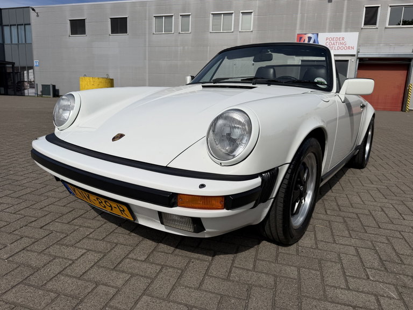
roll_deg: -3.0
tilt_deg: -10.0
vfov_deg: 56.8
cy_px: 155
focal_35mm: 24
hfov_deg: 71.6
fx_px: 286
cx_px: 206
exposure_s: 1/14286
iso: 80
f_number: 1.78
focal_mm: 6.76
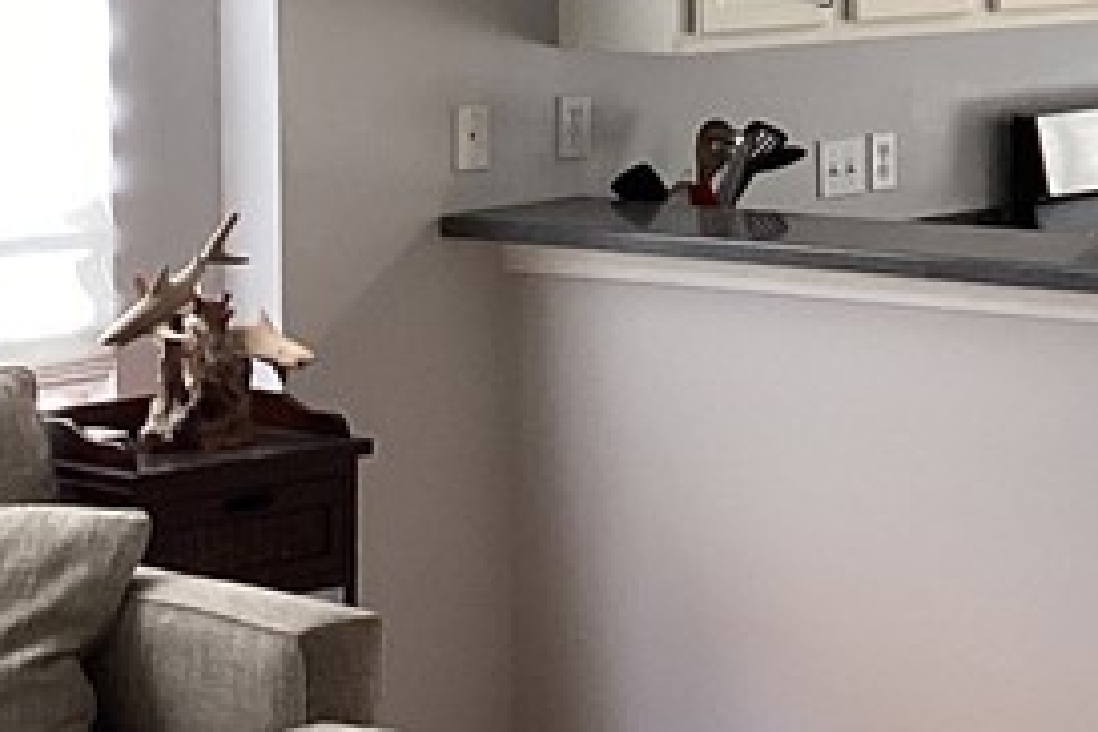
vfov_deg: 11.1
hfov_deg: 16.1
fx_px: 3690
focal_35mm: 121
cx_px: 1424
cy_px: -129
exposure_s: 1/120
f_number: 2.4
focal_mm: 3.3
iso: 80
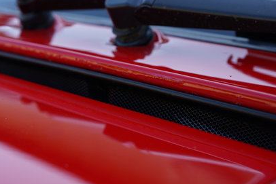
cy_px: 91
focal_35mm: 70
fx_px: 537
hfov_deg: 28.7
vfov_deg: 19.5
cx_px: 96
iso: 100
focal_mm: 37
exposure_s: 1/160
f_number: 4
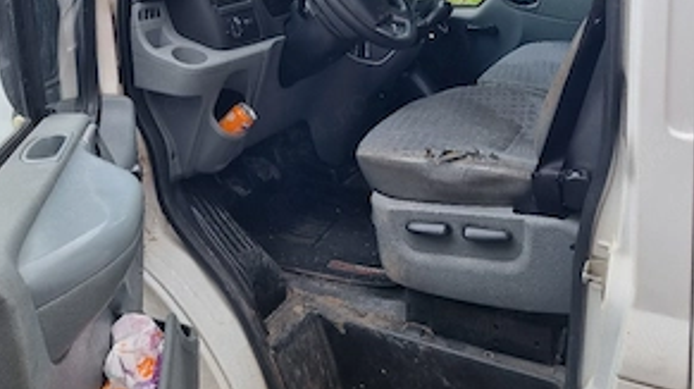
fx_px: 717
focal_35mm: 39
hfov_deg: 51.6
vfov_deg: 28.3
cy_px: -7
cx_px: 339
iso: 50
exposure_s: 1/500
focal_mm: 5.4
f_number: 1.8
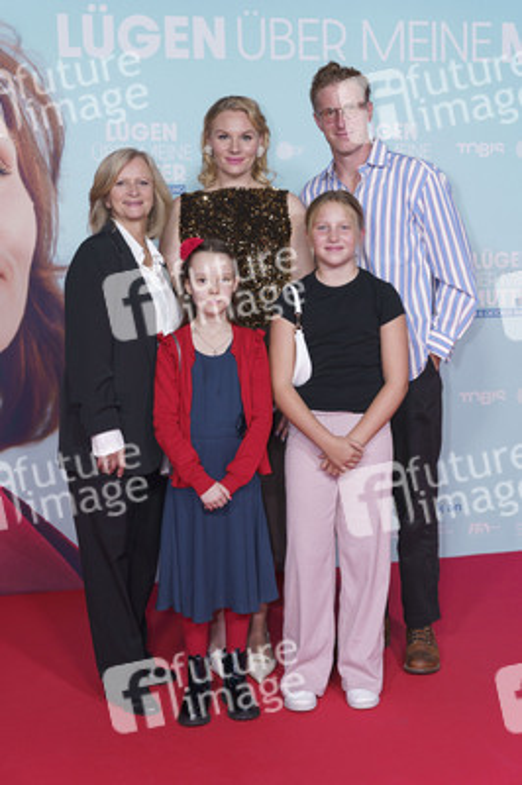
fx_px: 1068
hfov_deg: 27.5
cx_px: 261
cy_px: 392
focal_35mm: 49
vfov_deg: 40.4
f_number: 4
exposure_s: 1/200
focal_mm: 49
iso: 800
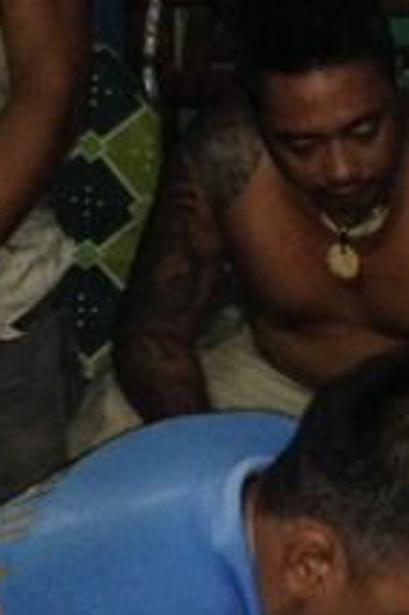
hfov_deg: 11.0
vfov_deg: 17.0
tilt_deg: -22.0
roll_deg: -2.4
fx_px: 2048
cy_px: 190
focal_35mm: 120
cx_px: 575
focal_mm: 4.12
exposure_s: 1/16
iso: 320
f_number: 2.4
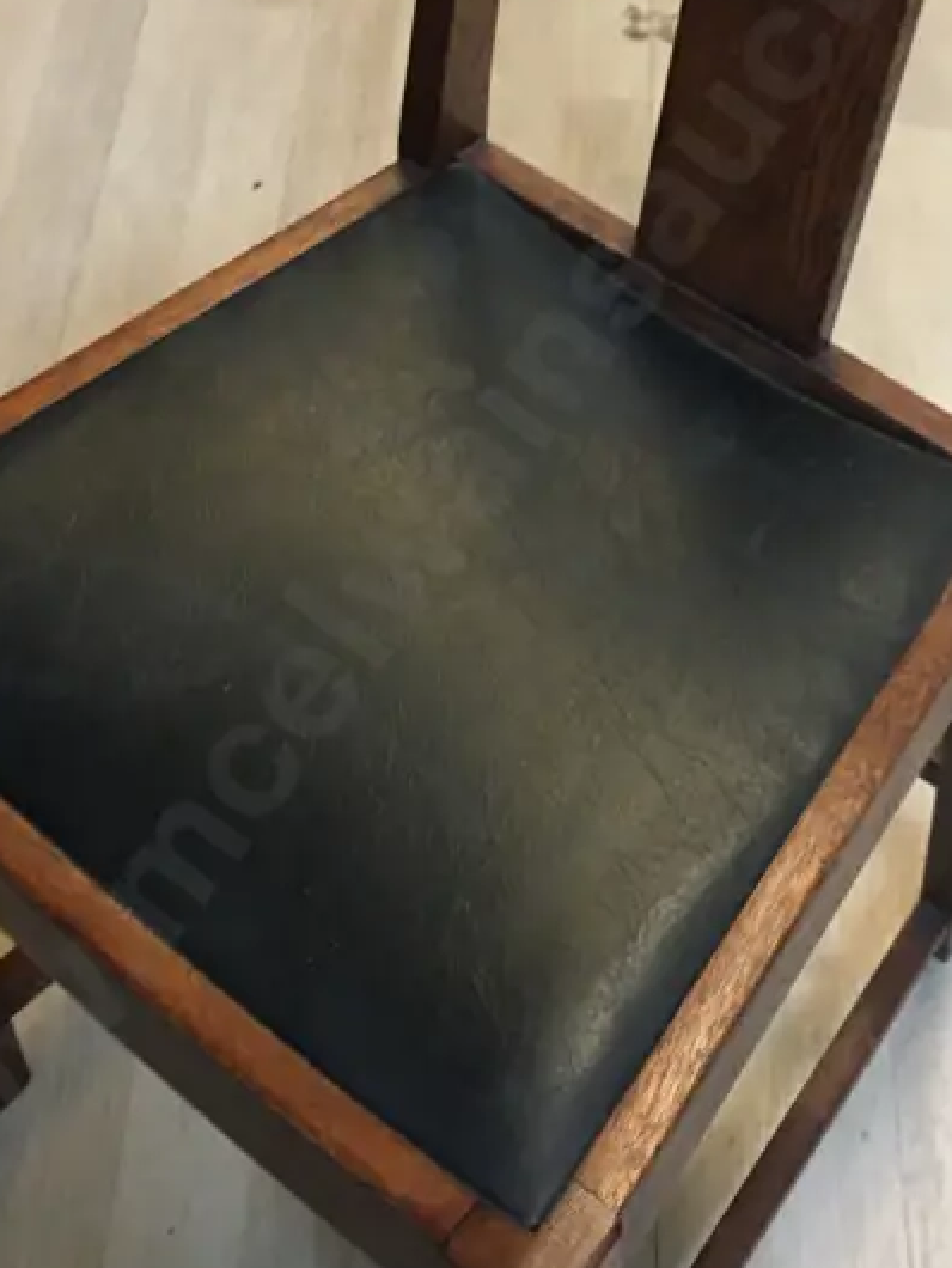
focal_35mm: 56
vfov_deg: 33.6
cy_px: 309
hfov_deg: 26.0
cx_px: 596
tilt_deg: -45.1
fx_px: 2052
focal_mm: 4.15
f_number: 2.2
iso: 200
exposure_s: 1/33
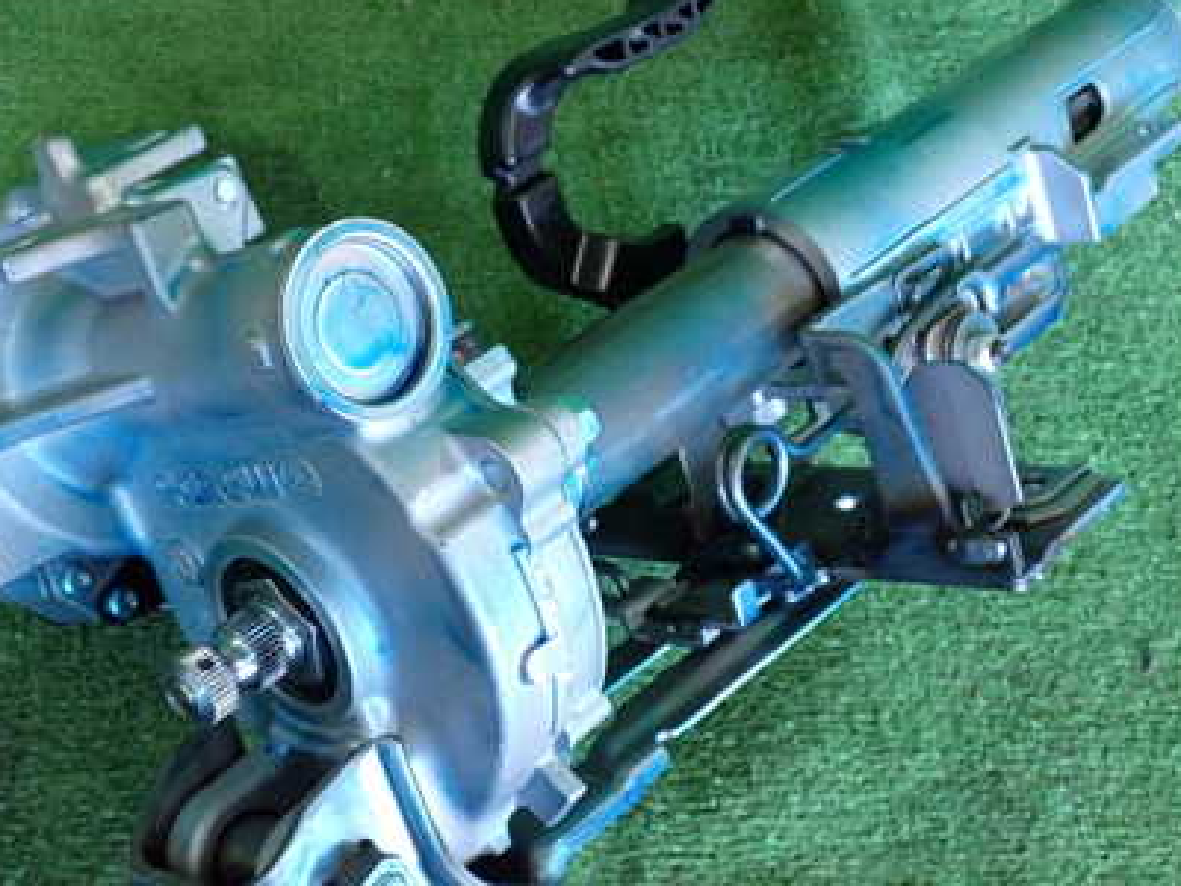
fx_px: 1945
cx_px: 499
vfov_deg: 25.6
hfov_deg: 33.7
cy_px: 487
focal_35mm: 57
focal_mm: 6.83
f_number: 2.7
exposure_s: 1/125
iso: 640
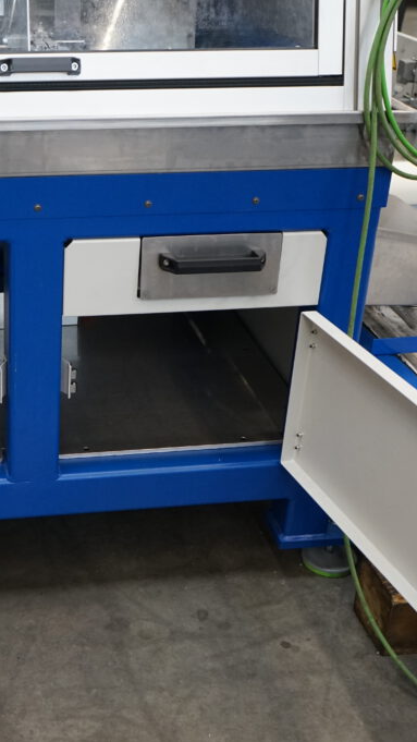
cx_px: 51
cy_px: 371
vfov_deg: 39.9
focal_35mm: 52
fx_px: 1022
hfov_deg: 22.6
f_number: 4
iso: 1600
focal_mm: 33
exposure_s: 1/160
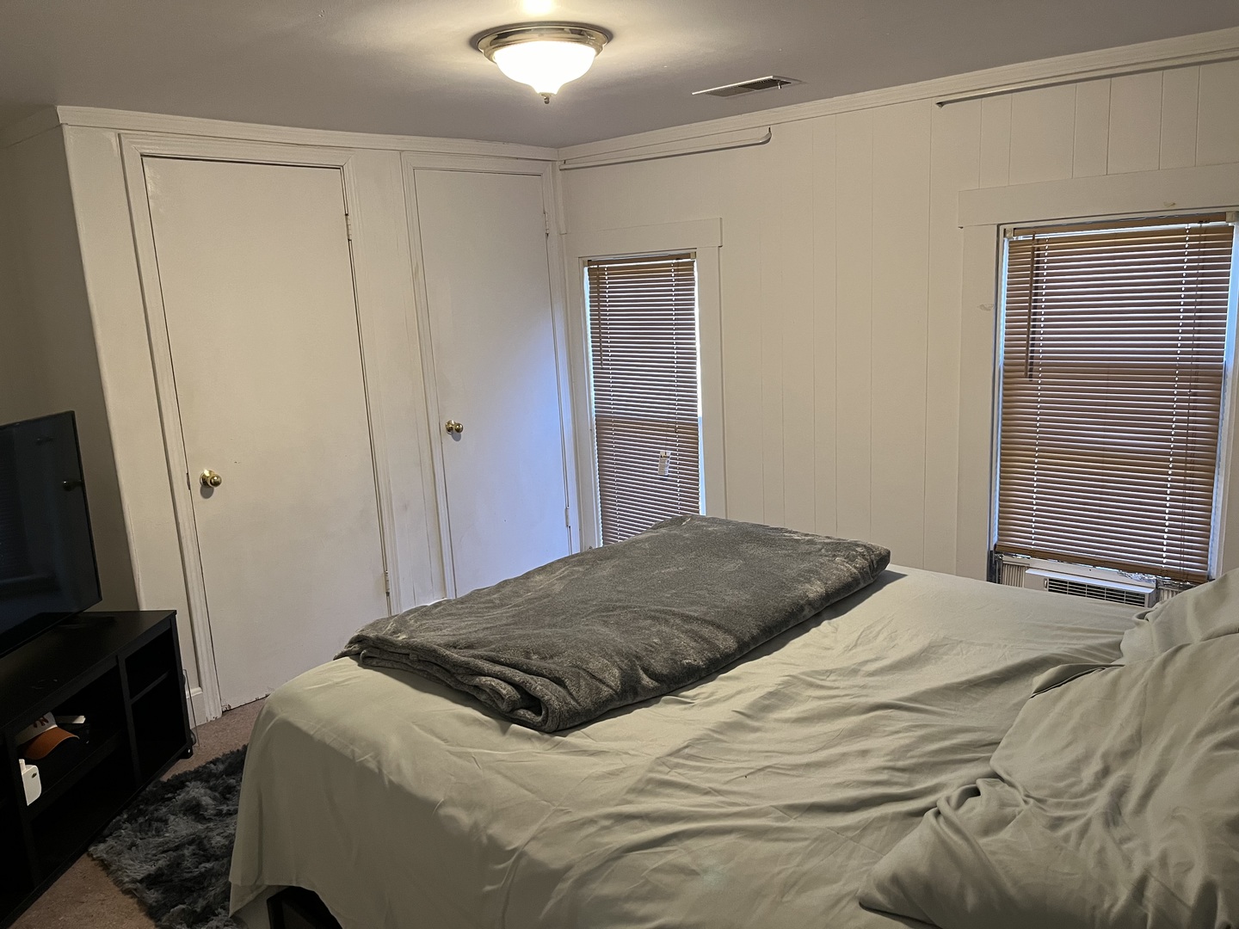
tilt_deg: -11.7
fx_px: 931
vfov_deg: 53.1
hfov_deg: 67.3
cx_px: 620
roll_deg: +2.5
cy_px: 464
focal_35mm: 26
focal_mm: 5.1
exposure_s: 1/60
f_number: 1.6
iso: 250
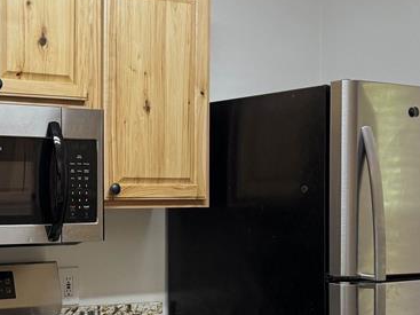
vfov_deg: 21.9
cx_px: 34
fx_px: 813
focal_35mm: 67
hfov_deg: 27.8
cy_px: 189
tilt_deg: +0.0
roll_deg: -0.3
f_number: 1.78
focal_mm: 6.76
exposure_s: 1/120
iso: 200
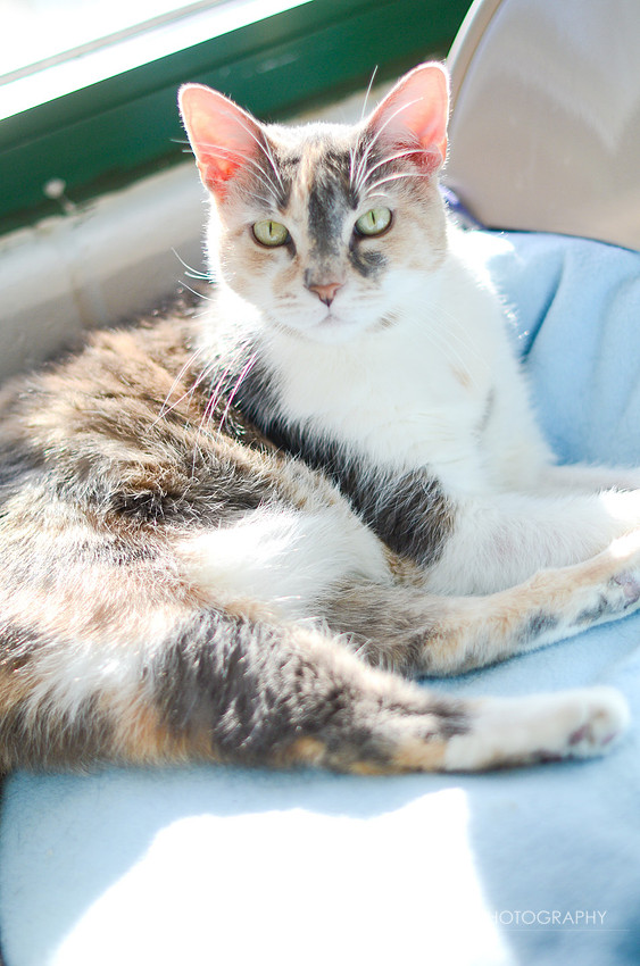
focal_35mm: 75
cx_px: 320
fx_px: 2009
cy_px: 483
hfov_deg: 18.1
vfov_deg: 27.0
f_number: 1.8
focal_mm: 50
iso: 250
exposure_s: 1/4000
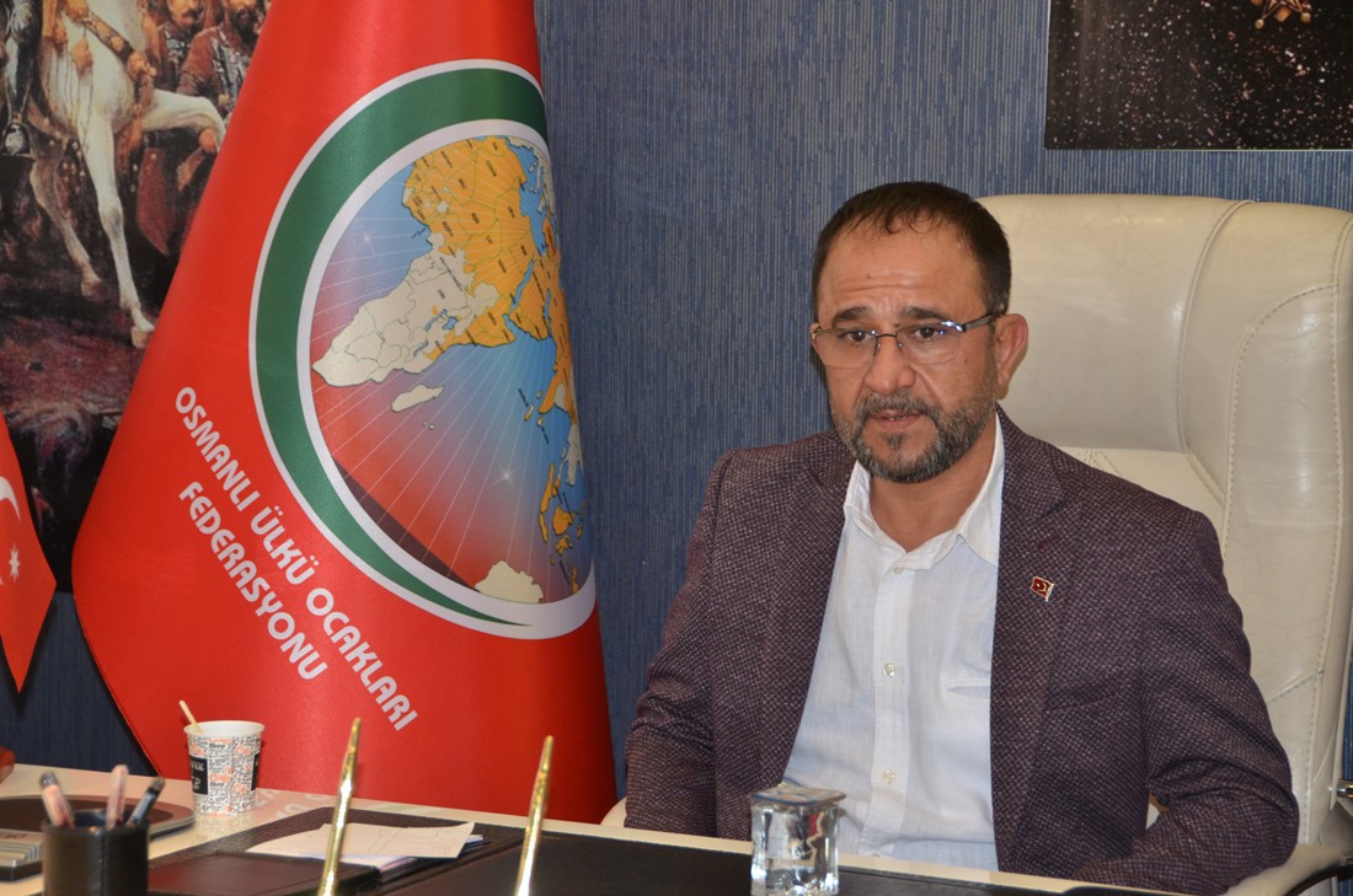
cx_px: 676
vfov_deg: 14.0
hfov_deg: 21.0
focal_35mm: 98
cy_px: 448
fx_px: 3657
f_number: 5
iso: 800
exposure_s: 1/60
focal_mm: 65
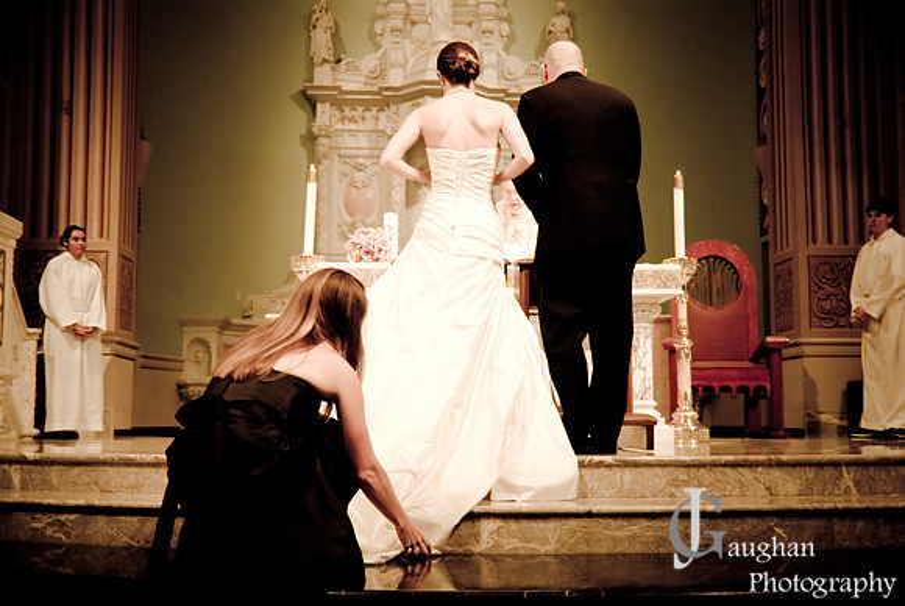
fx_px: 1095
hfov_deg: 44.9
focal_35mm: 44
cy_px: 303
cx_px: 452
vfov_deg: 30.9
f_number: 2.8
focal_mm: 29
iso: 800
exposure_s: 1/100
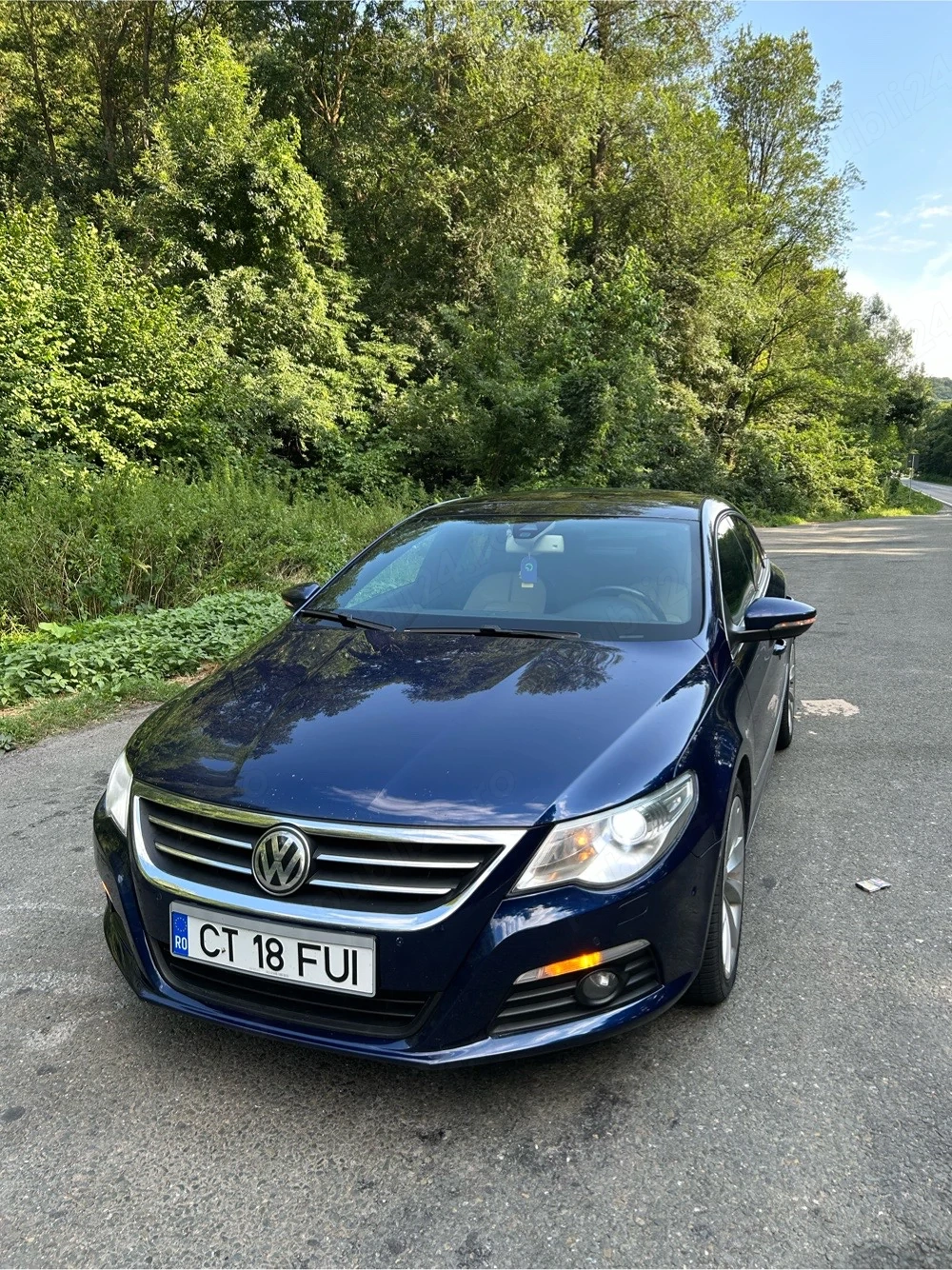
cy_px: 635
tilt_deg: -8.9
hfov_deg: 53.0
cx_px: 476
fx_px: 954
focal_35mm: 26
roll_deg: -0.8
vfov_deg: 67.3
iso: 50
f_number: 1.5
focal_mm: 5.7
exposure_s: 1/422
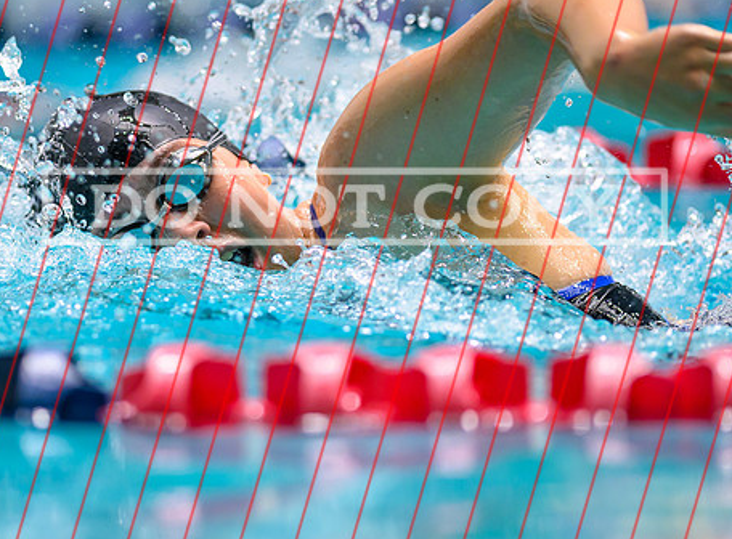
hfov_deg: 3.9
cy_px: 310
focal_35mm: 518
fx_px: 10885
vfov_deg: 2.8
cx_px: 217
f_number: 2.8
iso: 1600
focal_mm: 300
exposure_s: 1/800
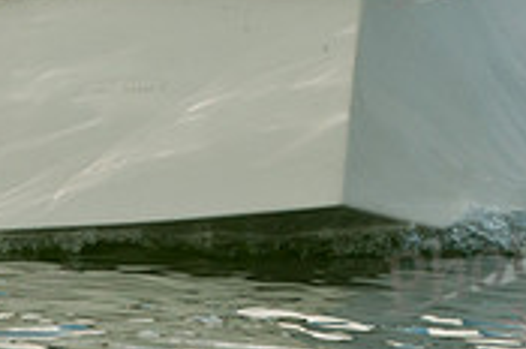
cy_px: -182
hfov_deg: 1.5
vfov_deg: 1.0
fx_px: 20331
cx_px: 228
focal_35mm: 1394
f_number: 10
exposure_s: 1/640
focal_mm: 280
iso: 200
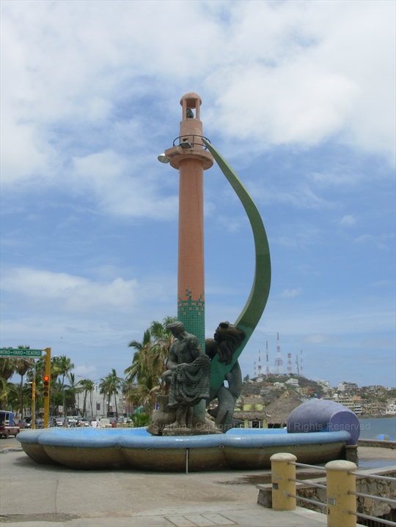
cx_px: 198
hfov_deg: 37.7
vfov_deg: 49.0
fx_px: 580
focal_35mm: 38
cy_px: 264
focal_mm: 6.3
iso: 50
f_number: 4.9
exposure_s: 1/790
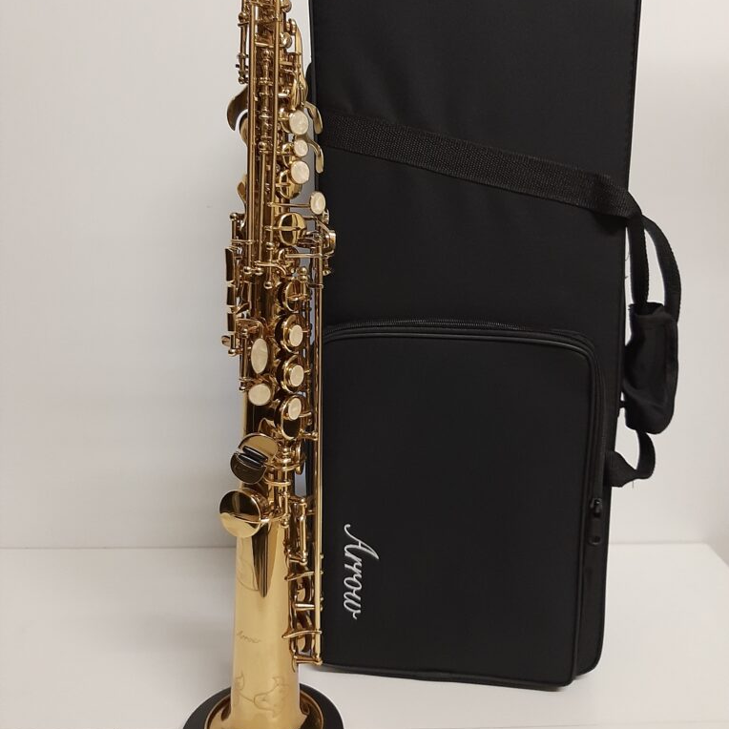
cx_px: 365
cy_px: 292
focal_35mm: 32
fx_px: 762
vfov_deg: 50.8
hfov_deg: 51.1
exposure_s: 1/25
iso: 200
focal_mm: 3.93
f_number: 1.7
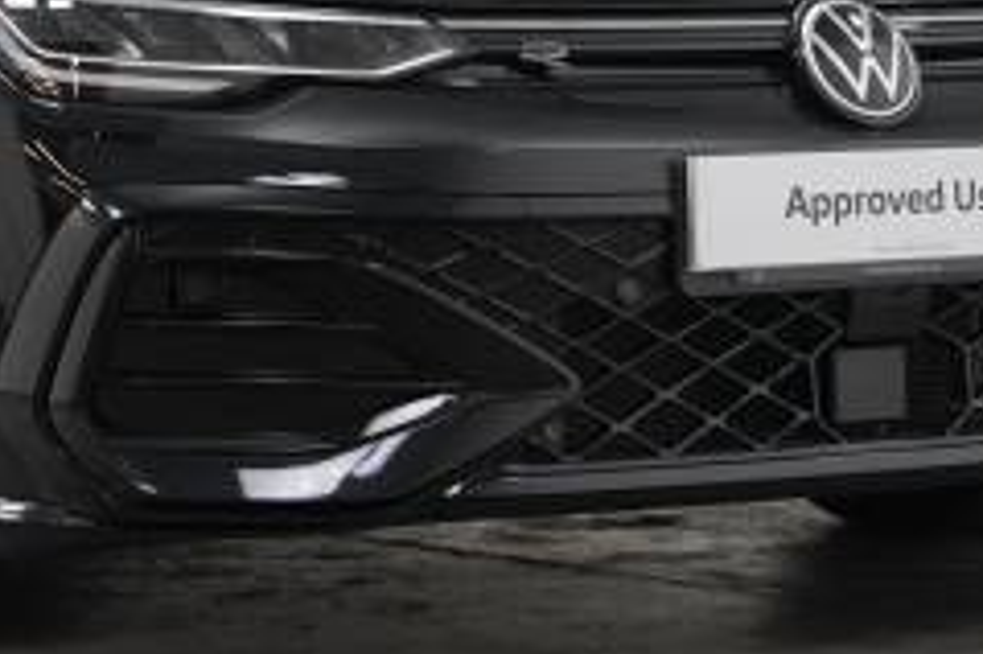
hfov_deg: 12.8
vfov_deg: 8.5
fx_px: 4355
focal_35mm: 160
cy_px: -78
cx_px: 123
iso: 1600
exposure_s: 1/160
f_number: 3.5
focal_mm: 59.6
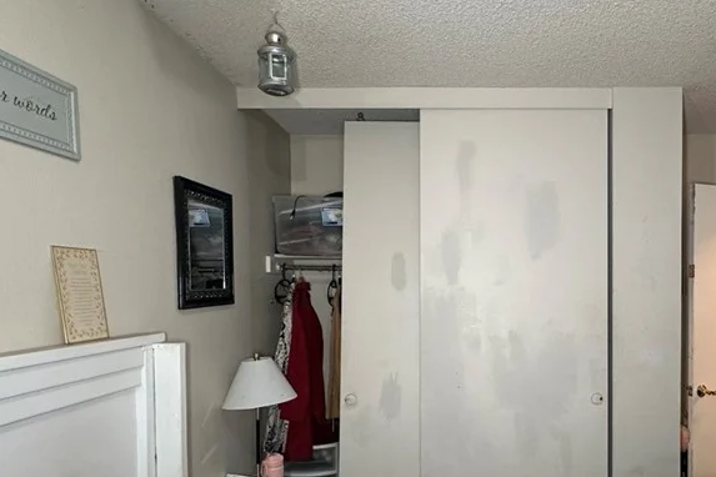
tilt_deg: -1.9
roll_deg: +1.4
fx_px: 517
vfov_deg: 49.0
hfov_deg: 67.8
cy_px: 302
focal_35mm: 26
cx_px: 467
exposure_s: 1/60
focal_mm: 2.22
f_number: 2.2
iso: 250
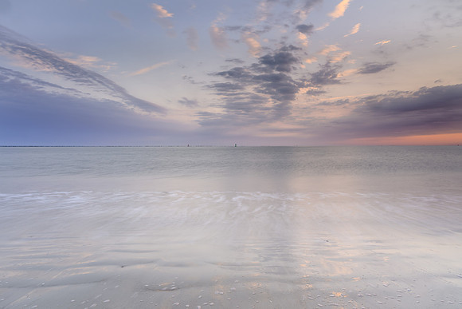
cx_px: 231
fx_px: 318
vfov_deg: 51.8
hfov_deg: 72.0
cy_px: 154
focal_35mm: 25
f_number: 14
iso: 32
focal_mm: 24
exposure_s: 2.5
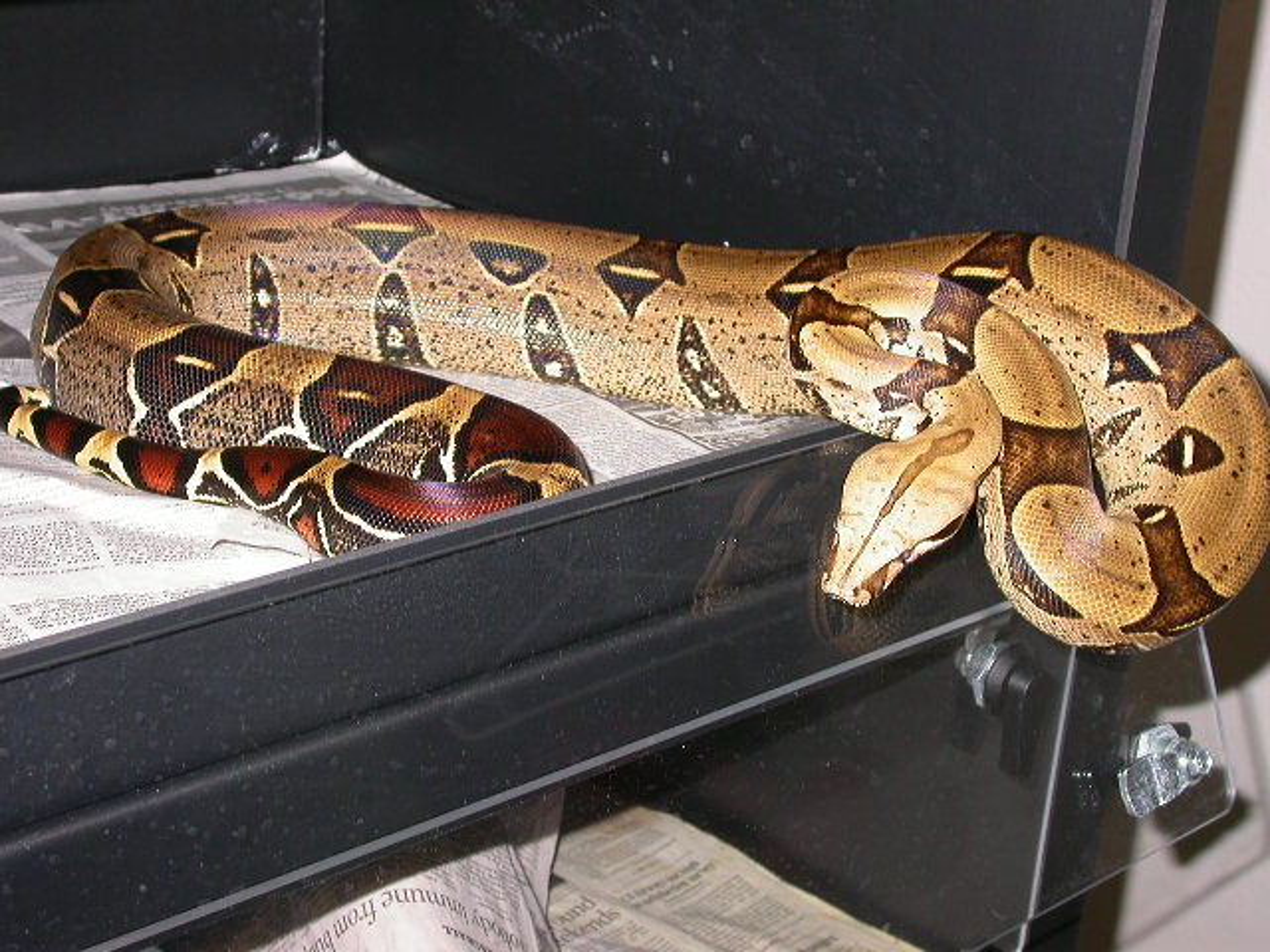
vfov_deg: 24.0
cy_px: 476
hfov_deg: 31.7
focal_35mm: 61
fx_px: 2238
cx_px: 635
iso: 100
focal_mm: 12.7
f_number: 3.1
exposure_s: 1/60.3
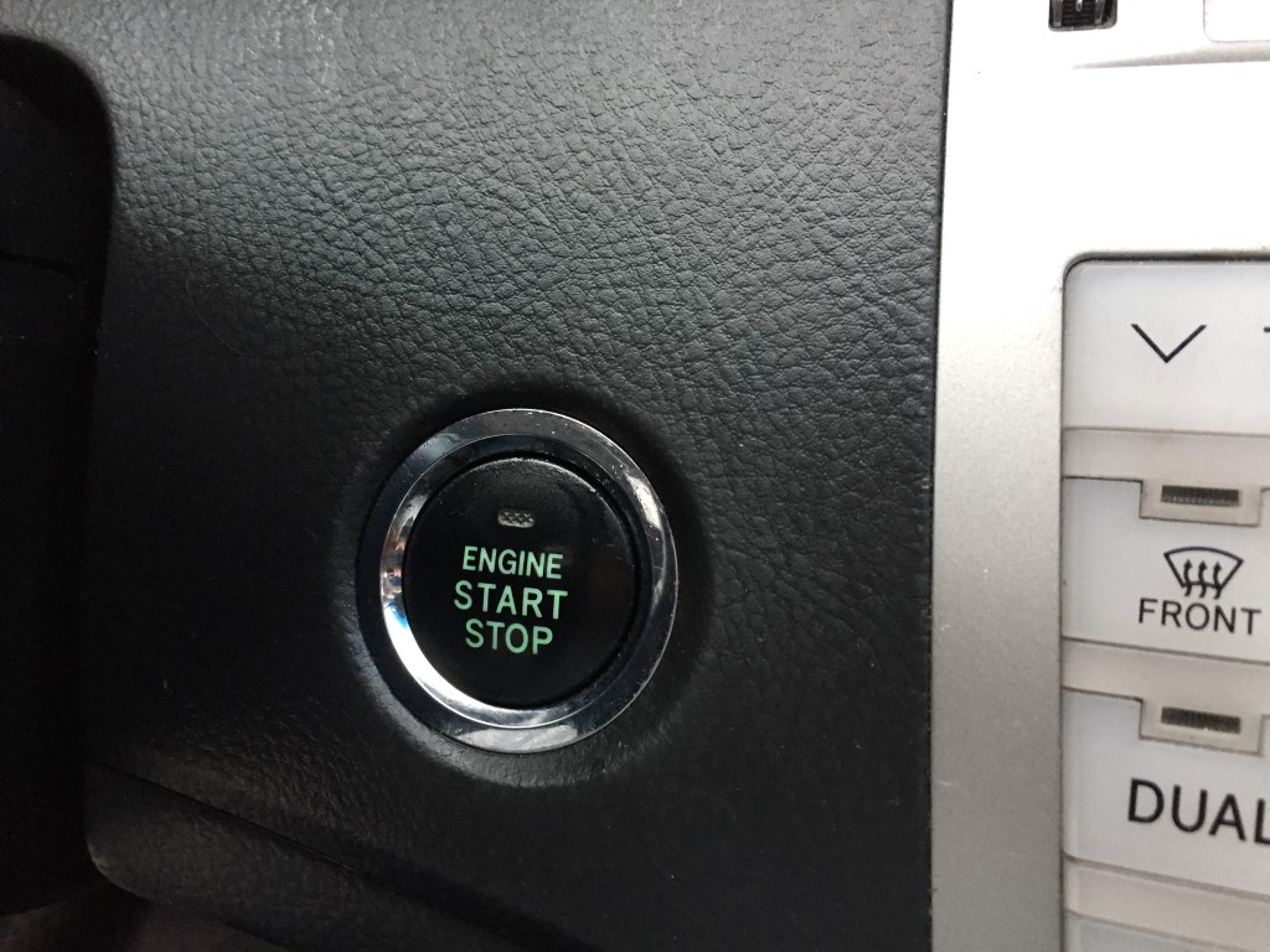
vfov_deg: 48.2
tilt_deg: -36.7
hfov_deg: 61.7
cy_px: 476
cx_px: 635
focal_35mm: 29
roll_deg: +4.0
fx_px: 1064
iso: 200
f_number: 2.2
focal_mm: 4.15
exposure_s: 1/30
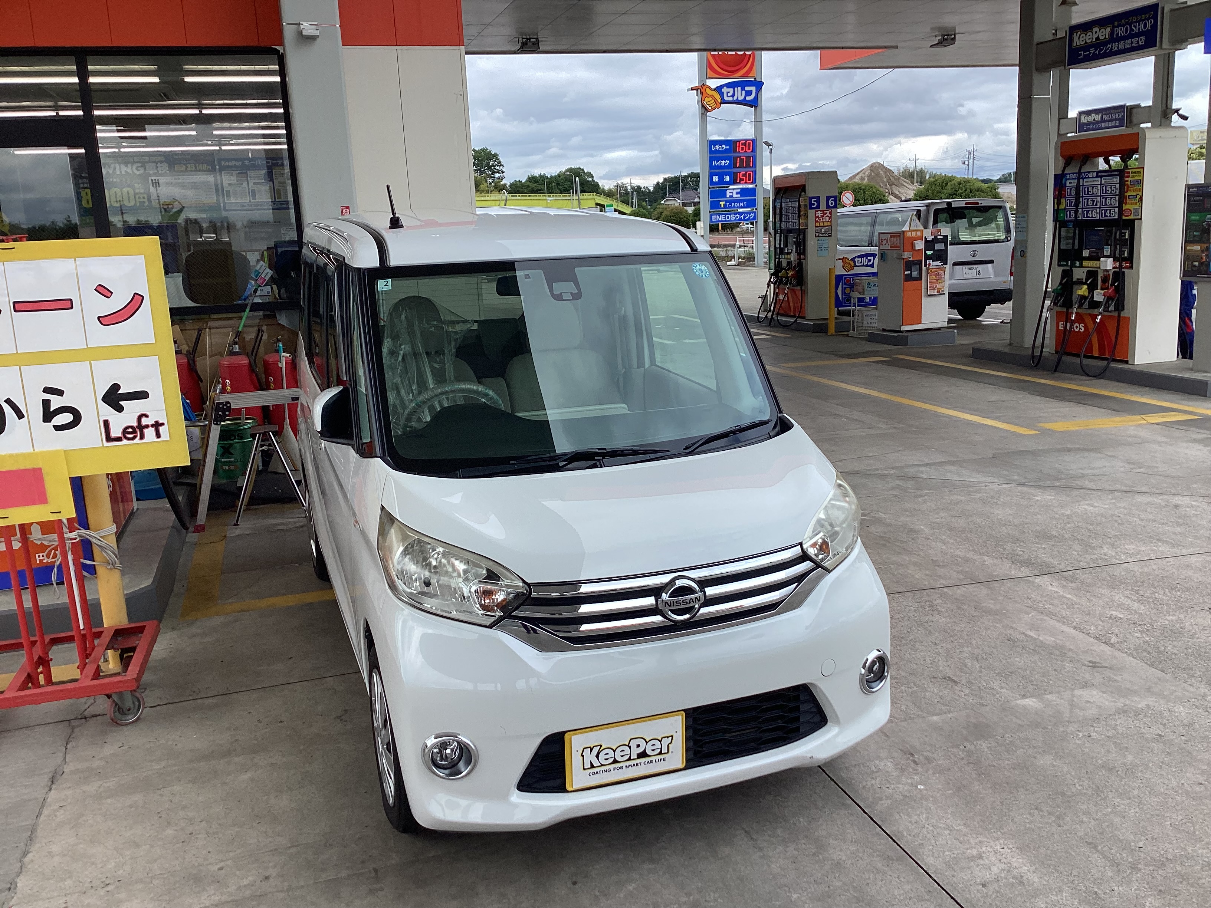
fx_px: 1084
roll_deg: +2.9
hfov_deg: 58.4
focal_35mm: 31
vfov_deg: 45.4
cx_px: 606
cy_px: 454
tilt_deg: -12.9
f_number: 2.4
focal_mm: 3.3
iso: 25
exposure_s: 1/500
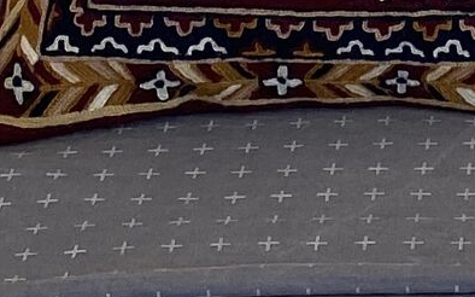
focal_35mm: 196
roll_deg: -0.1
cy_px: -825
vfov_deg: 5.8
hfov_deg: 10.1
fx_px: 2537
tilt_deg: -10.3
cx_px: 846
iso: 50
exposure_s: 1/100
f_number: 1.8
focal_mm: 4.25
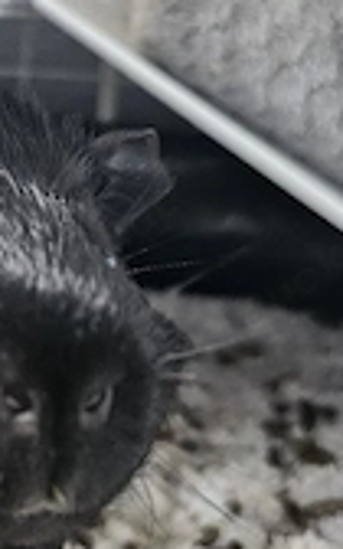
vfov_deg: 35.1
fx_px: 867
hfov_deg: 20.5
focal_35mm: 58
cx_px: -95
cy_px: 294
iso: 640
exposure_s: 1/50.3
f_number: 1.7
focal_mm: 6.3
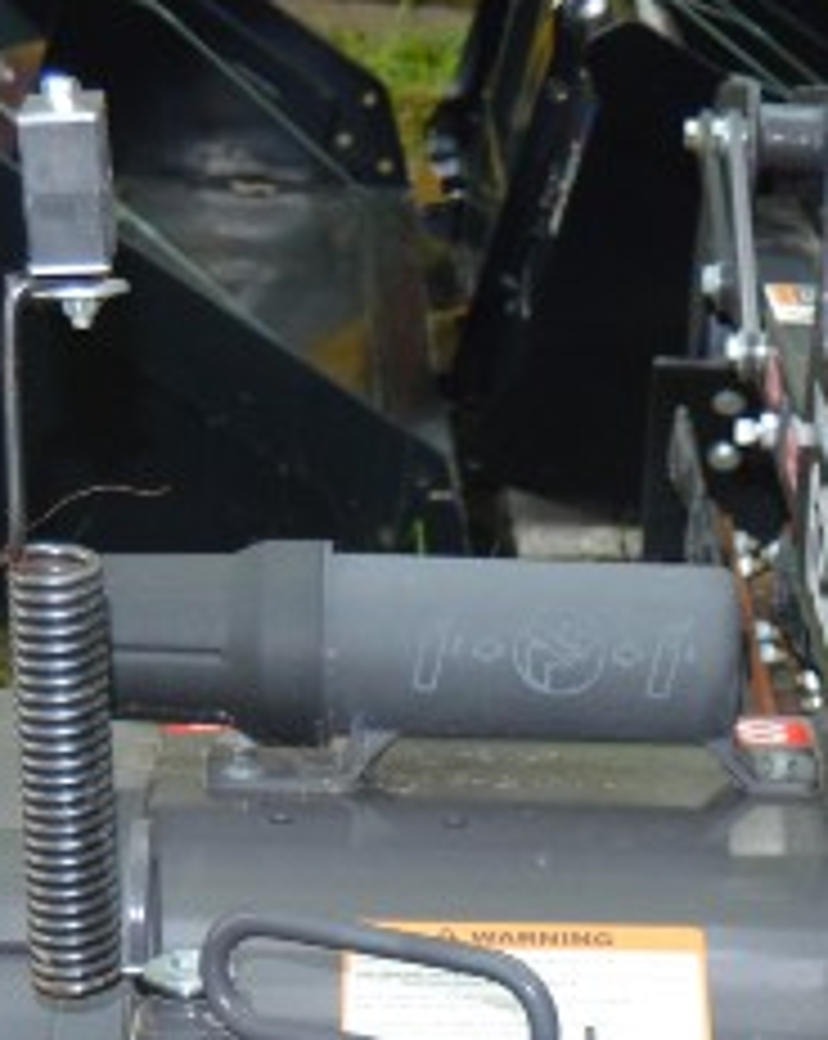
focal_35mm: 122
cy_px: 1384
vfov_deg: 15.0
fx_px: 3747
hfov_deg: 12.2
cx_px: 1138
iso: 400
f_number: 4
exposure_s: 1/80
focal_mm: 20
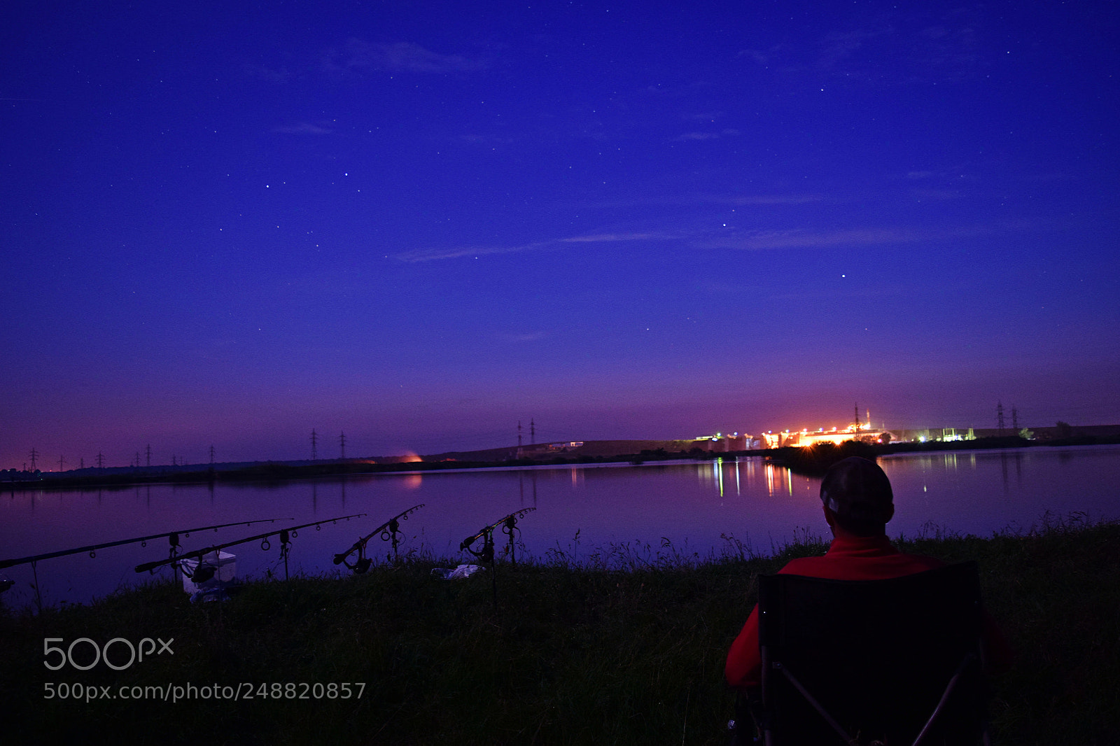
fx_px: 933
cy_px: 373
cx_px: 560
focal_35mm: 30
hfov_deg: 61.9
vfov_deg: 43.6
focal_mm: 20
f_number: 3.8
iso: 800
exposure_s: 13
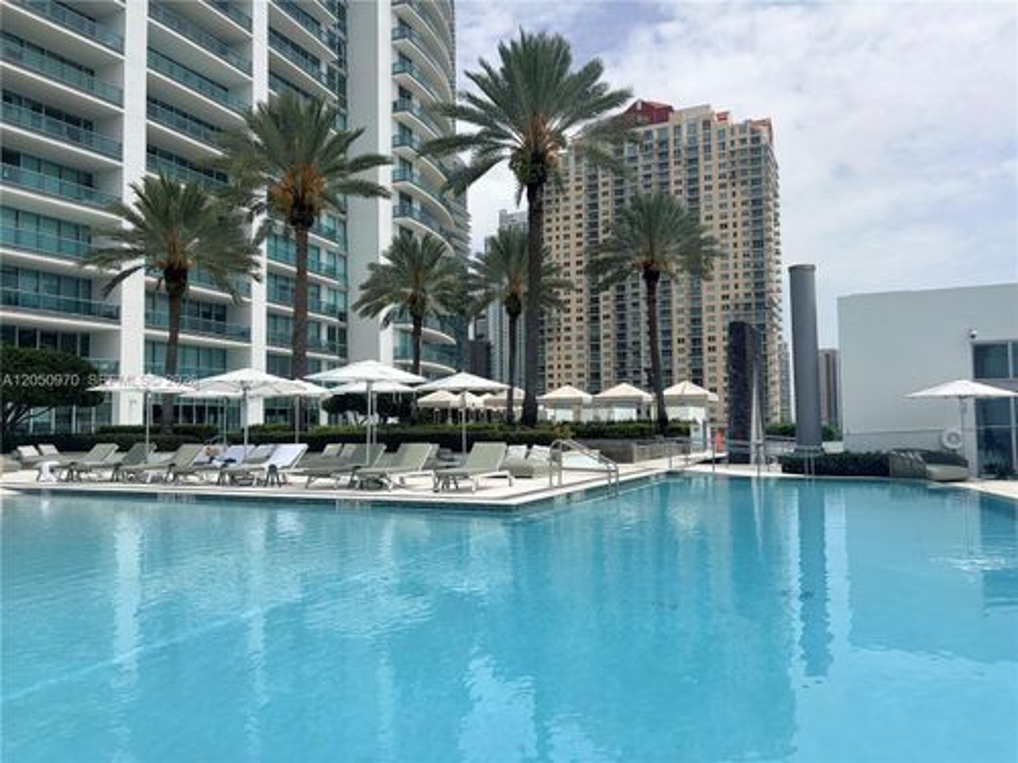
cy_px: 382
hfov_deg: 67.3
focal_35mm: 26
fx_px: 765
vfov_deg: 53.1
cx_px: 509
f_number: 1.6
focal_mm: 5.96
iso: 50
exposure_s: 1/5814
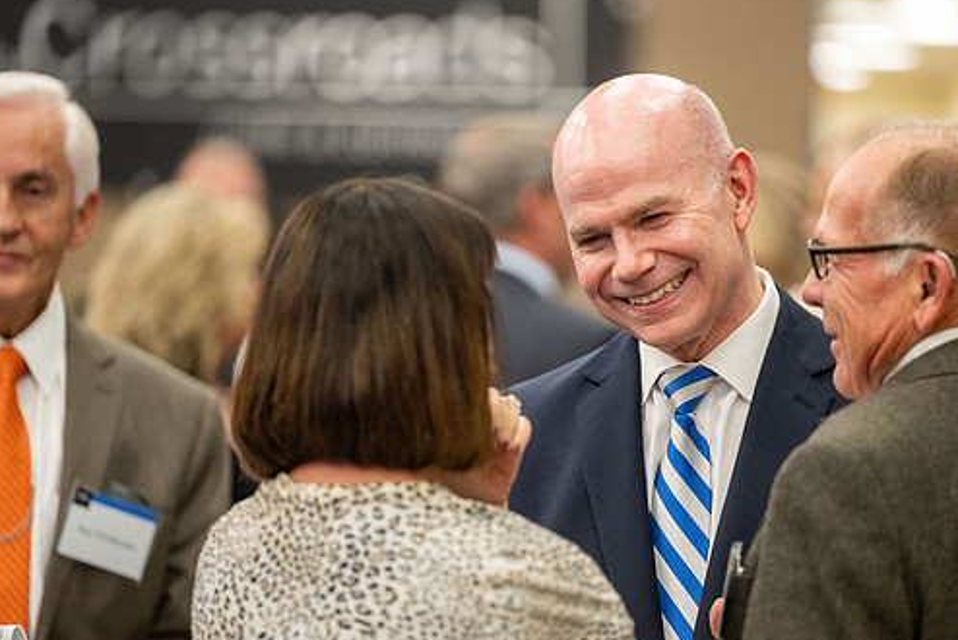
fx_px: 5938
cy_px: 346
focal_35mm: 223
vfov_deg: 6.2
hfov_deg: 9.2
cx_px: 545
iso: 2000
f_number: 2.8
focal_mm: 190
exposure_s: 1/200
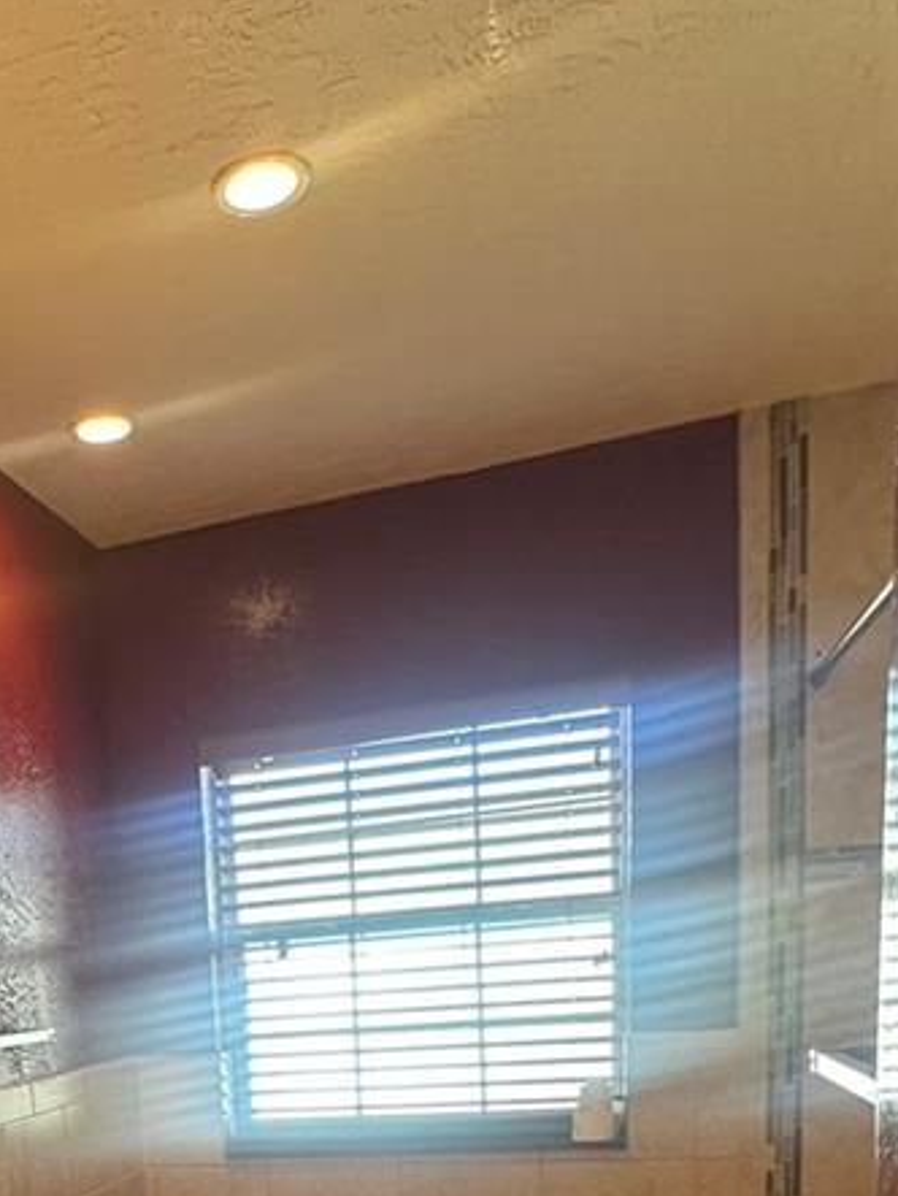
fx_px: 1313
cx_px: 84
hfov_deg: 35.5
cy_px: 1201
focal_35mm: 38
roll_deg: +3.8
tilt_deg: -8.3
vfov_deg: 42.2
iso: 200
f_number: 2.2
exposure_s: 1/120
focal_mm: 2.22
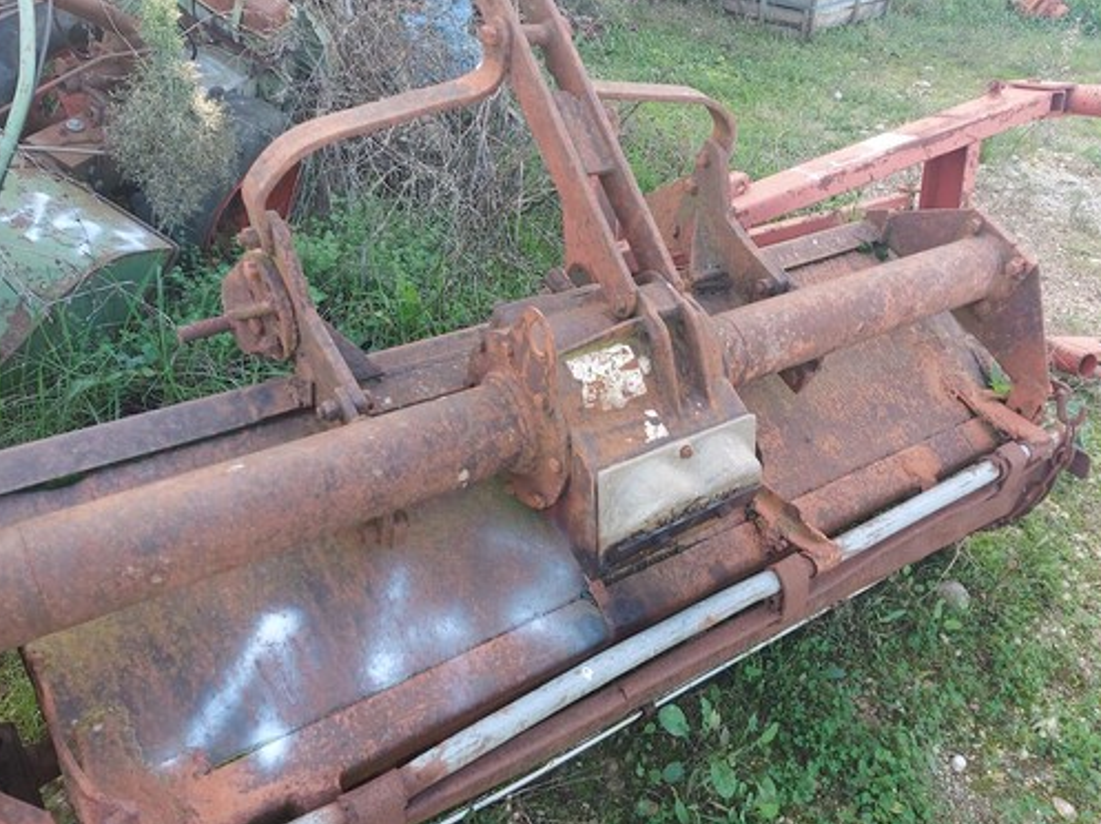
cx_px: 629
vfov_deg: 48.1
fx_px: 922
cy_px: 388
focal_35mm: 29
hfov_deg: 61.4
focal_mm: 5.23
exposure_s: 1/60
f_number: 1.8
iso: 32
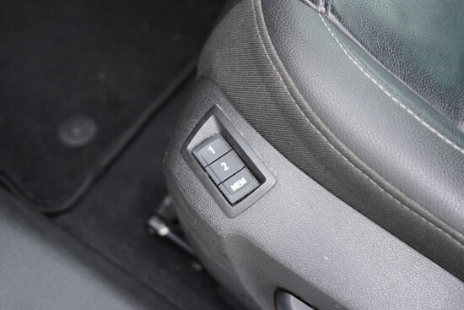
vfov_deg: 36.9
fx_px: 464
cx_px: 232
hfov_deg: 53.1
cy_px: 155
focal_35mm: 36
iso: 320
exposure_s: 1/40
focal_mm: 24
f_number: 2.8
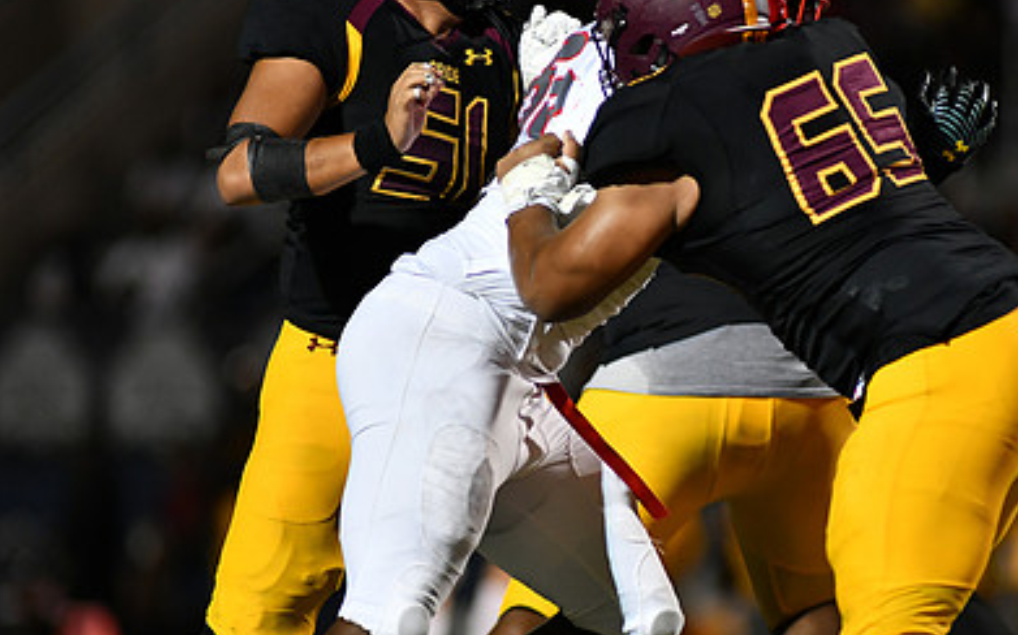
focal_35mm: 454
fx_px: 12590
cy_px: 381
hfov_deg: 4.6
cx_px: 607
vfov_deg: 2.9
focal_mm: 300
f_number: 2.8
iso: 2500
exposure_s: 1/1000
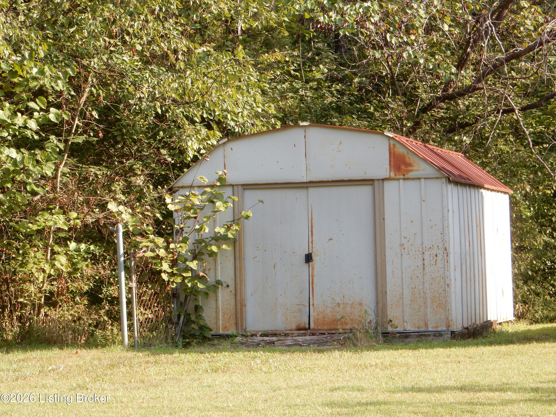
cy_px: 208
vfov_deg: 12.7
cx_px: 278
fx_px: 1879
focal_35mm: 117
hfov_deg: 16.8
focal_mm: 20.9
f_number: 5.6
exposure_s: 1/125
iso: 125
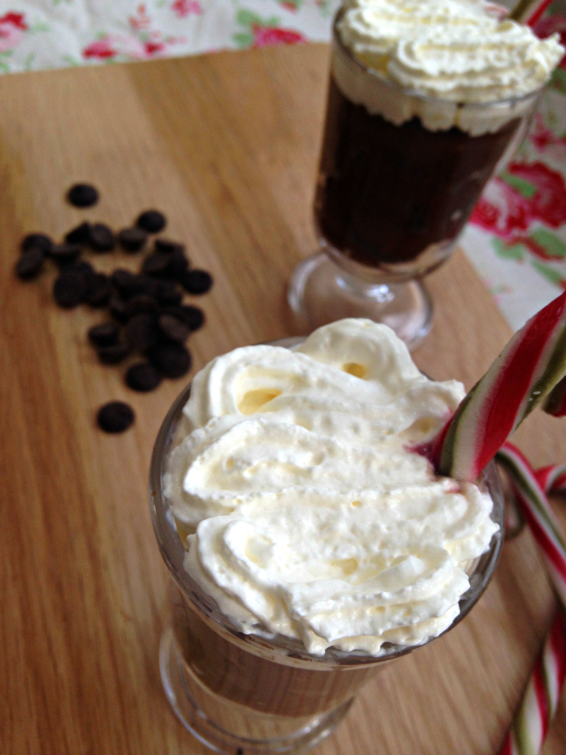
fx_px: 719
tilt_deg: -53.7
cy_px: 378
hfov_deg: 42.9
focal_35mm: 33
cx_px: 283
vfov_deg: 55.4
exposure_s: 1/30
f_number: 2.4
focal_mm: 4.12
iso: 50
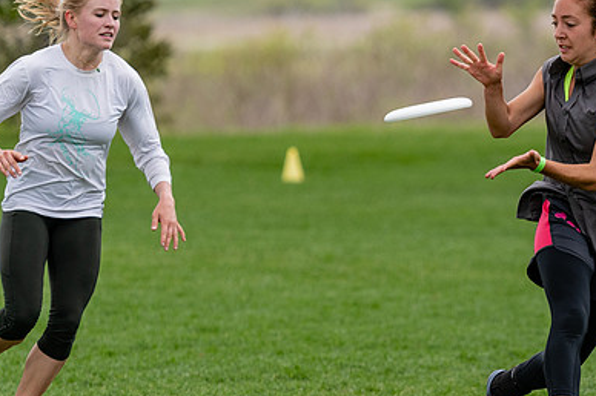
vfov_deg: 2.1
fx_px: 10669
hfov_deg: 3.2
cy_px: 196
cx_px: 611
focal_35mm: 645
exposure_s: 1/2000
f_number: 2.8
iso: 100
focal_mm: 200
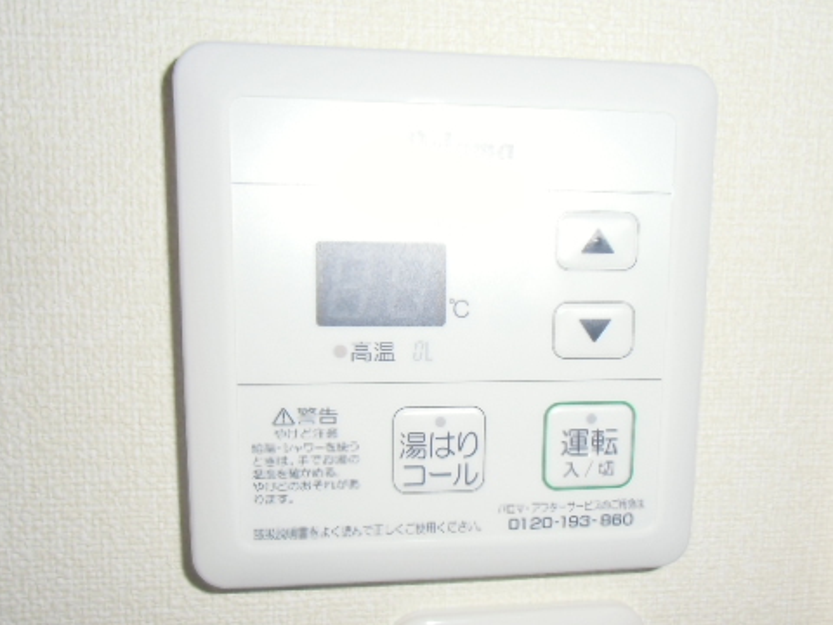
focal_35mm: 32
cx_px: 448
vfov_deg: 43.9
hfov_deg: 56.8
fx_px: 770
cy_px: 375
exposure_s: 1/8
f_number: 3
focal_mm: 4.24
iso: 64
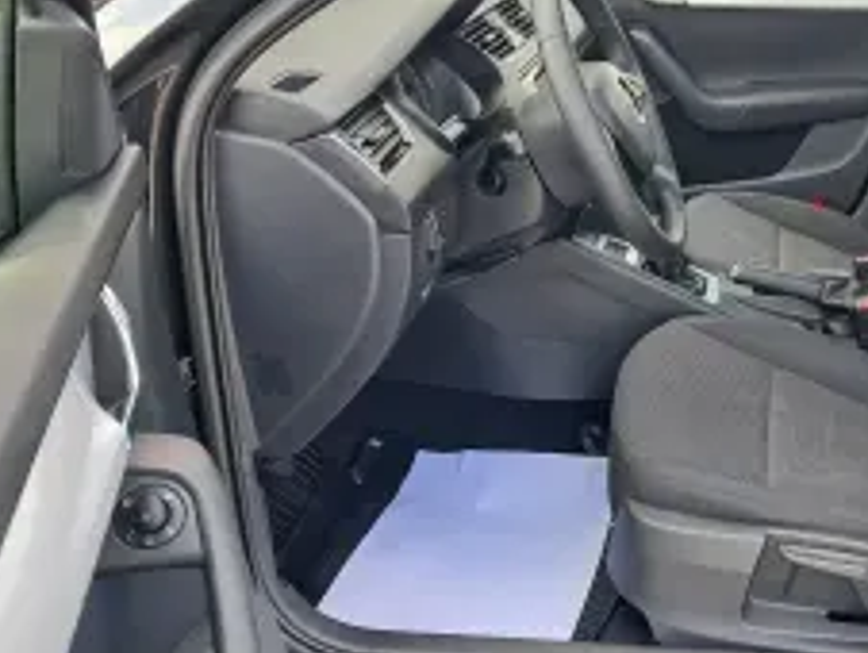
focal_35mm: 43
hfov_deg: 42.3
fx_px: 1079
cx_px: 661
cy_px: 392
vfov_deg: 33.6
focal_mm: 4
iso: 50
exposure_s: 1/60
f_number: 1.8
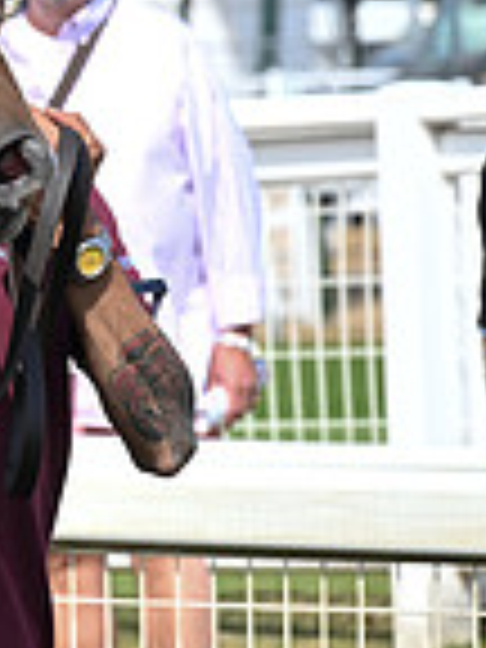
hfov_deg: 3.2
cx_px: -806
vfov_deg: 4.3
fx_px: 8686
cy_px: 7
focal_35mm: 464
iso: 500
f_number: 5.6
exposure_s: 1/1600
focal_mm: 120
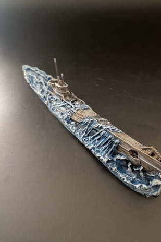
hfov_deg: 46.2
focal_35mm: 28
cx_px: 92
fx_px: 188
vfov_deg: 65.5
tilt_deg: -45.3
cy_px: 119
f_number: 1.8
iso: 1000
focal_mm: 4.25
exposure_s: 1/30
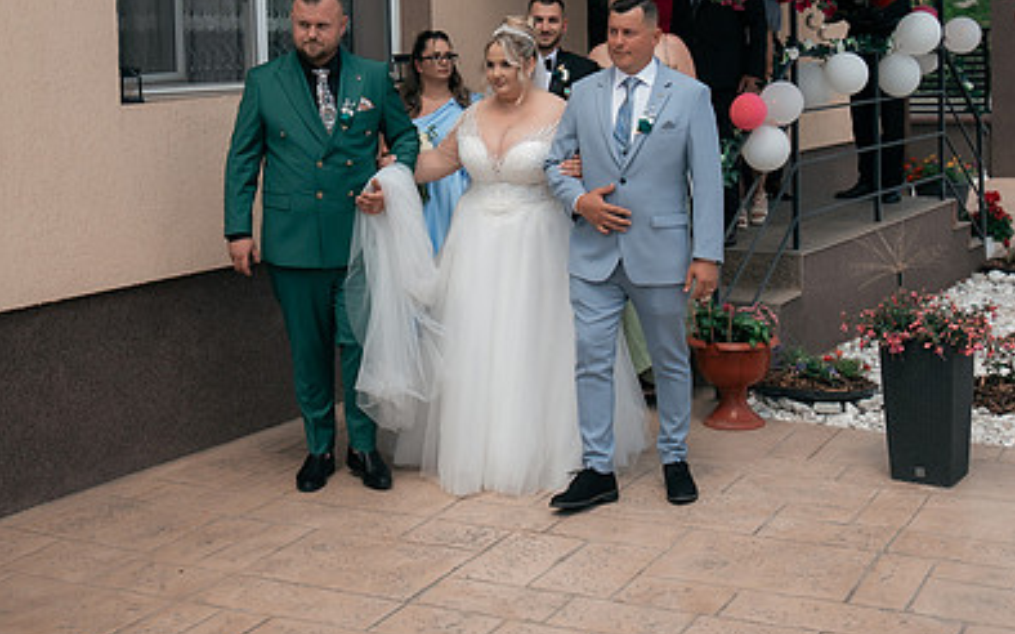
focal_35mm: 57
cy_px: 129
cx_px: 484
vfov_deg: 22.4
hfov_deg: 35.7
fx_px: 1576
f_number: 3.5
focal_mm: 30
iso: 320
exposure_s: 1/1250
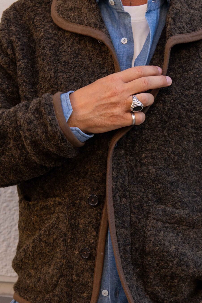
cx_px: 134
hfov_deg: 15.0
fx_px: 765
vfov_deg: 22.3
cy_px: 178
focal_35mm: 91
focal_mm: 48
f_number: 5.6
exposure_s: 1/500
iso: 800
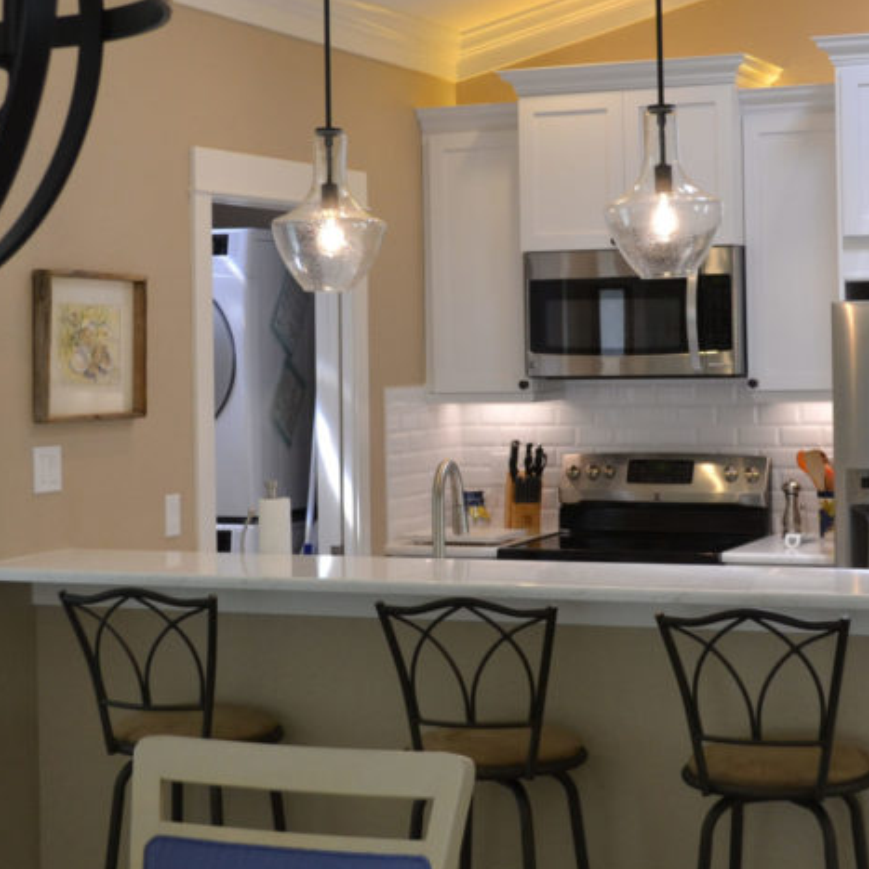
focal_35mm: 72
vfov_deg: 23.9
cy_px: 339
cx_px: 560
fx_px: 2045
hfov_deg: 23.9
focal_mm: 22
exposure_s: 1/60
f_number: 3.8
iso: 400
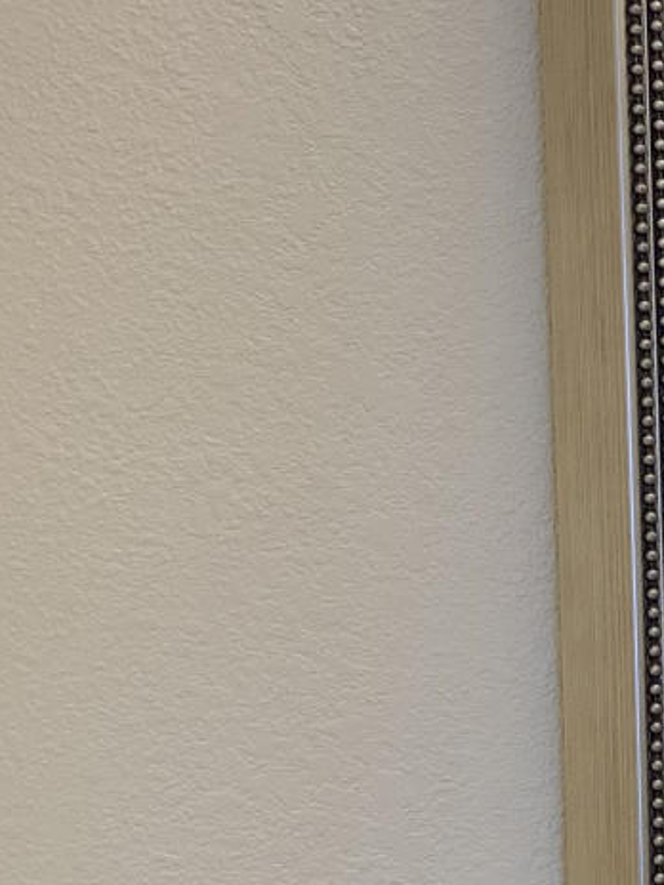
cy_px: 702
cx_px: 1244
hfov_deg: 12.0
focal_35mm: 112
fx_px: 2864
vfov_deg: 17.4
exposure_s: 1/120
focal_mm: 4.25
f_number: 1.8
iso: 64
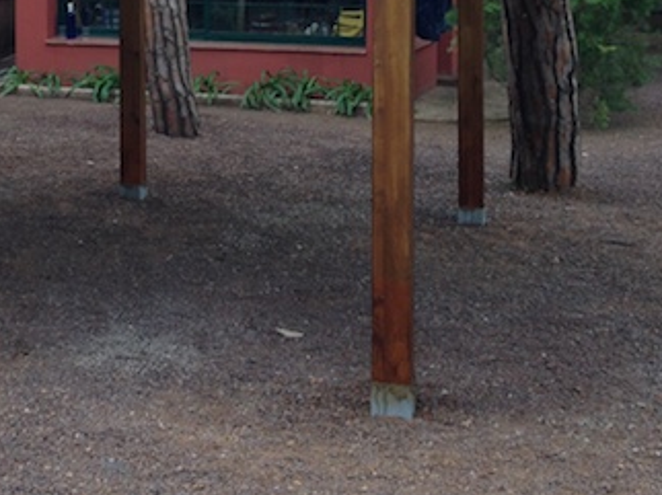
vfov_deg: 17.4
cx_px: 47
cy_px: -41
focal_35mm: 82
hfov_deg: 23.1
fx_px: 1567
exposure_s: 1/171
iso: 50
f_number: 2.4
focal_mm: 4.12
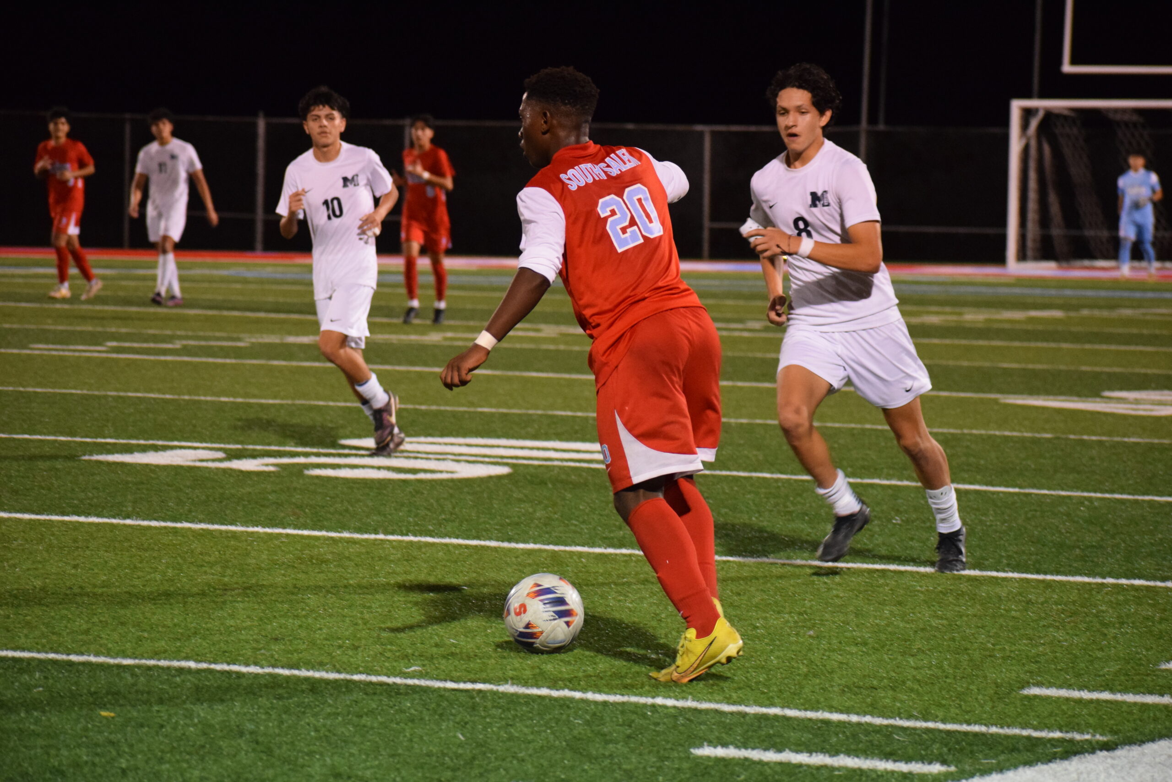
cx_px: 586
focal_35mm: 165
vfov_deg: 8.3
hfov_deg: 12.5
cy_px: 391
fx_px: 5372
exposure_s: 1/200
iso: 3200
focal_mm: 110
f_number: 4.8
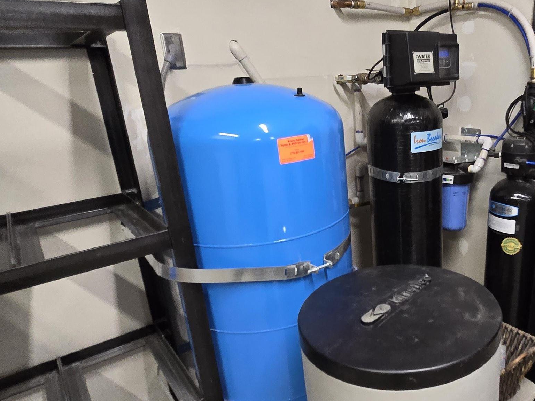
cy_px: 219
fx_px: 402
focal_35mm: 26
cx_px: 383
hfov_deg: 64.3
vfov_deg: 53.0
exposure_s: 1/60
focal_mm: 2.2
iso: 500
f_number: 2.2
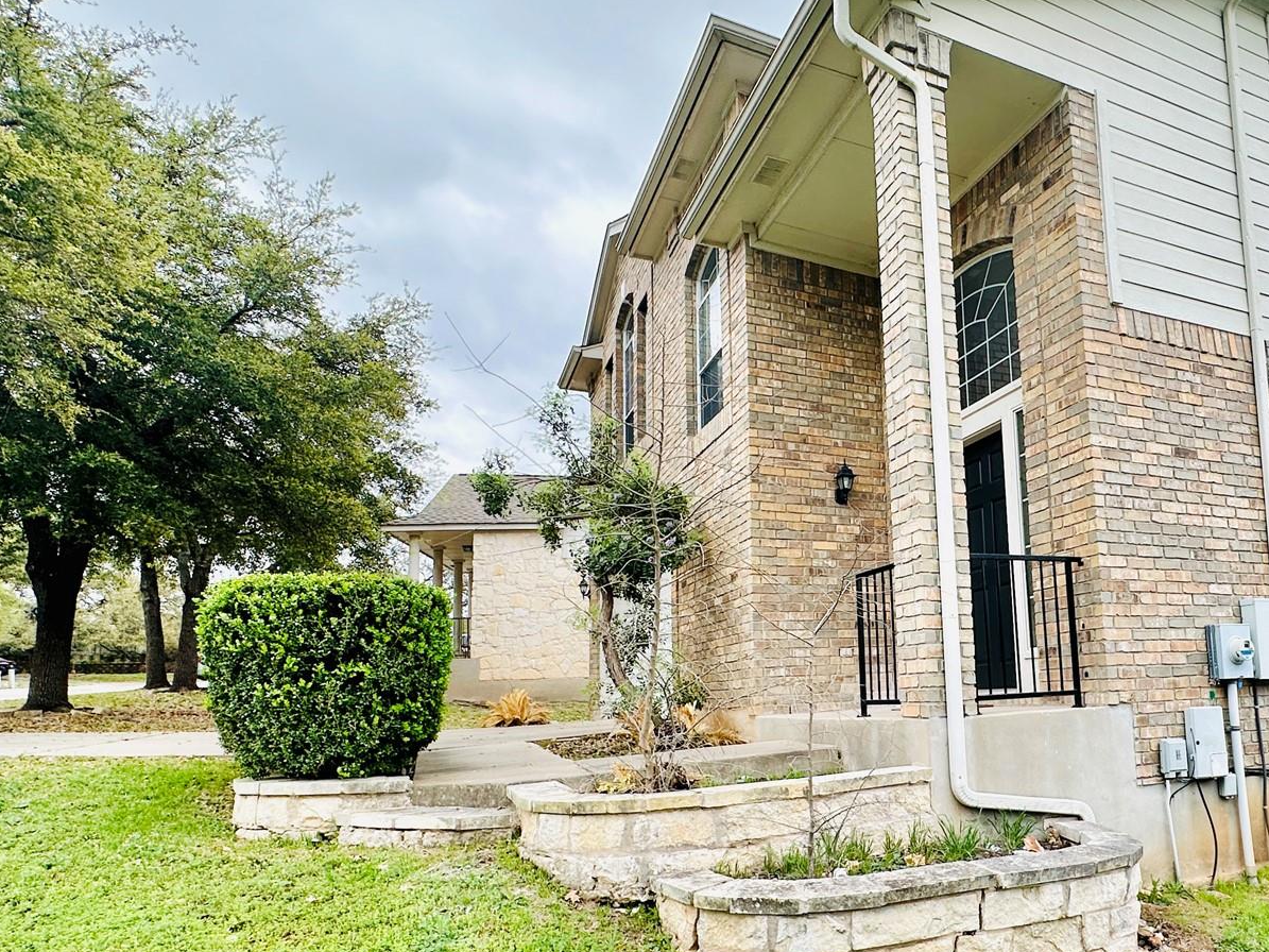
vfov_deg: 56.2
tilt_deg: +7.4
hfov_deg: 68.4
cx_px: 898
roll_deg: +2.8
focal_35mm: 24
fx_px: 880
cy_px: 592
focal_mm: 2.22
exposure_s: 1/319
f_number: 2.2
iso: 40
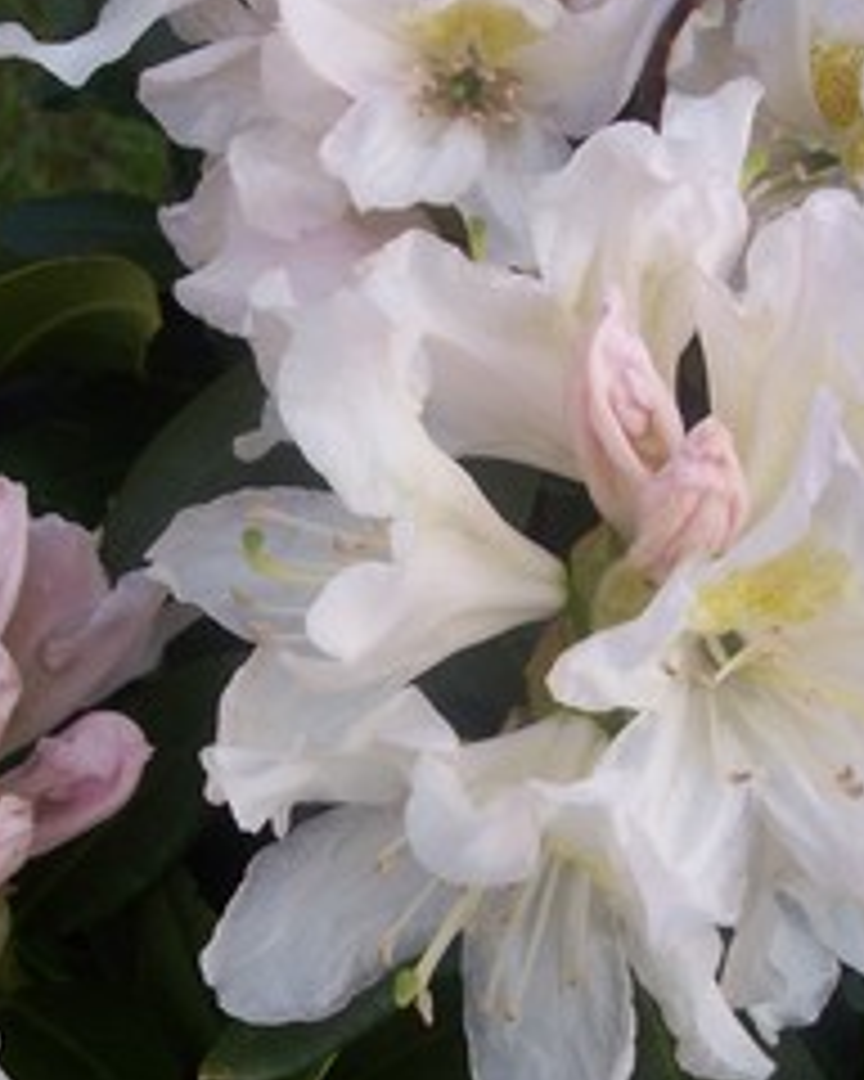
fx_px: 2174
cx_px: 216
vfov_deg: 27.9
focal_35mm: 68
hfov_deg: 22.3
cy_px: 500
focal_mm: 8
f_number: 4.8
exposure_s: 1/350
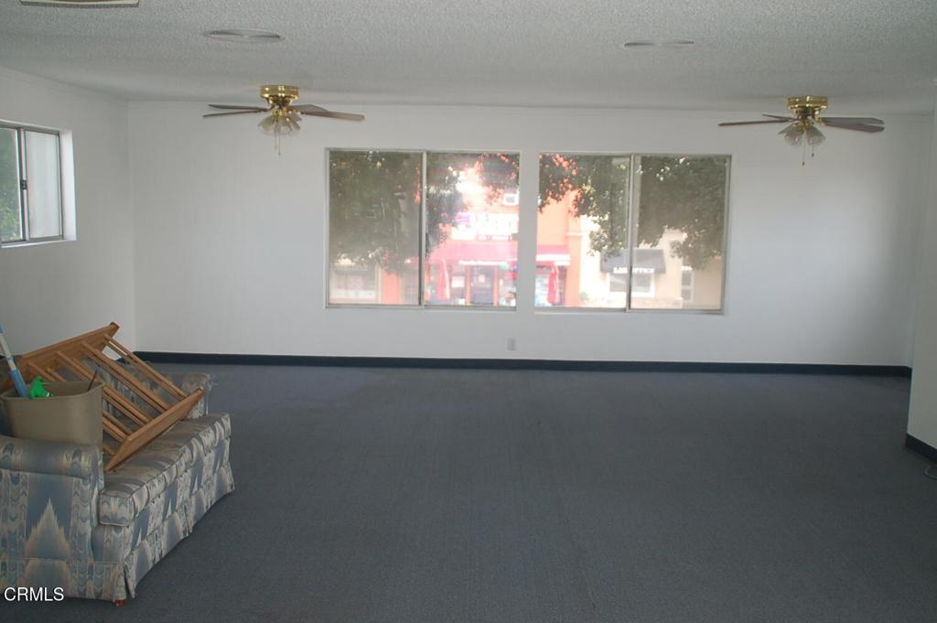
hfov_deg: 51.3
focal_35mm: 38
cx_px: 468
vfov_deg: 35.4
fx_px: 975
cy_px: 312
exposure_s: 1/125
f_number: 4
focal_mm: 25
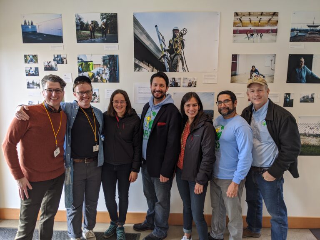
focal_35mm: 27
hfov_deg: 65.3
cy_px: 120
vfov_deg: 51.4
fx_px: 250
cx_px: 160
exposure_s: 1/59.9
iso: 49
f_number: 1.8
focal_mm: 4.44
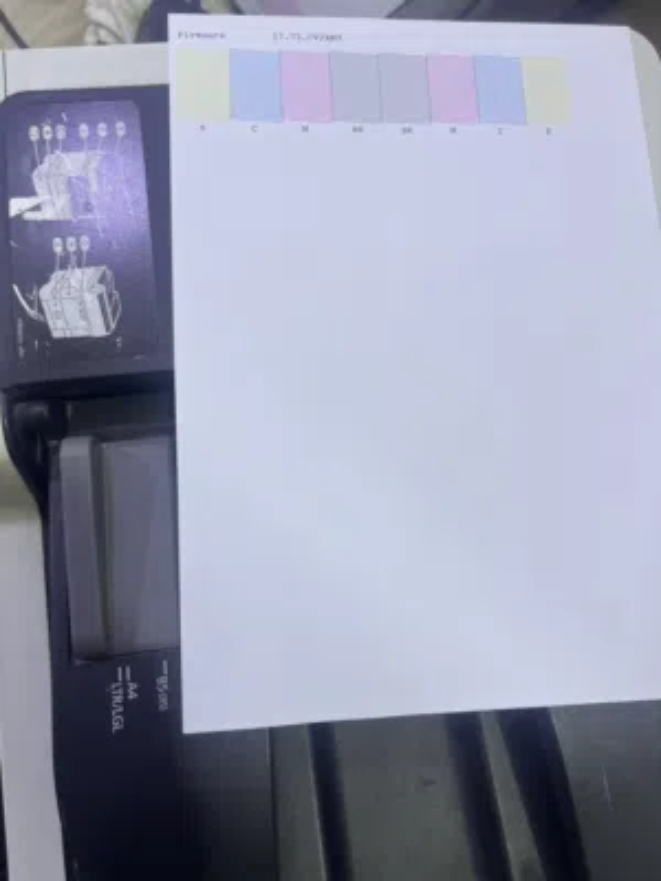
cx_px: 330
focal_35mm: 26
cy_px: 440
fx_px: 662
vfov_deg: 67.3
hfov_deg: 53.1
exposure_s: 1/101
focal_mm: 5.7
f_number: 1.5
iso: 80
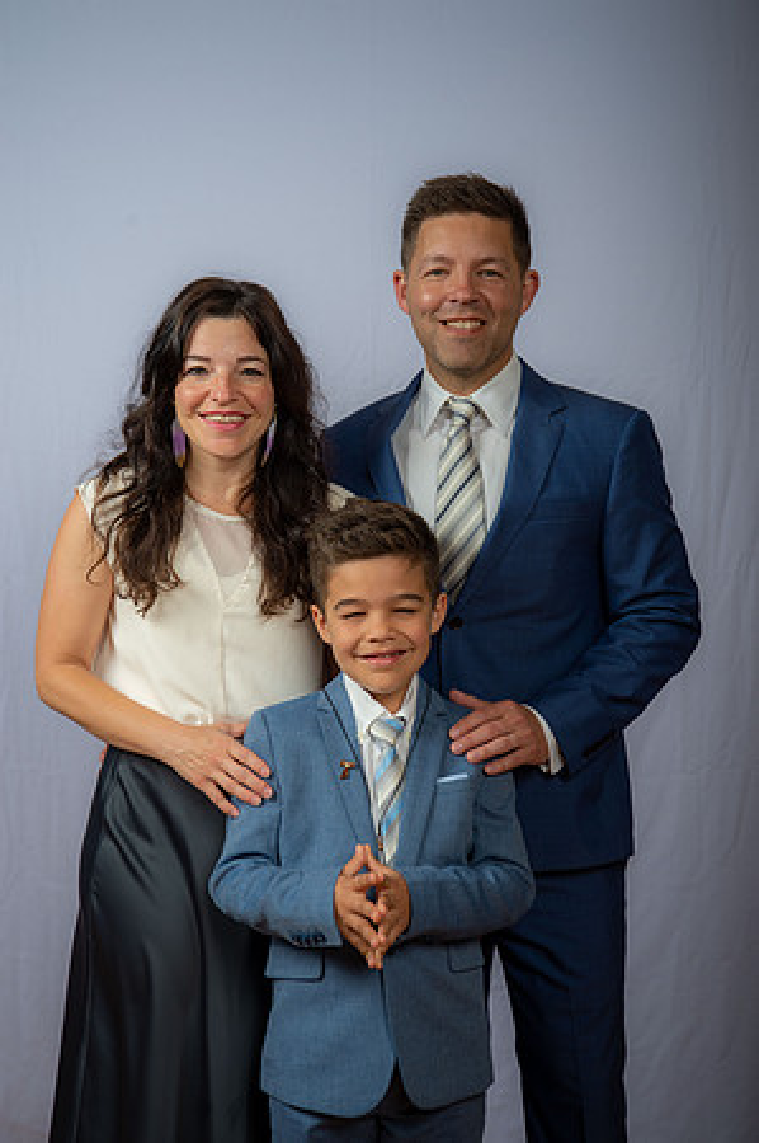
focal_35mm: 62
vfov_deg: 32.4
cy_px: 572
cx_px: 380
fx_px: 1965
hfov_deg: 21.9
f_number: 6.3
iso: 250
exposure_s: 1/200
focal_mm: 62
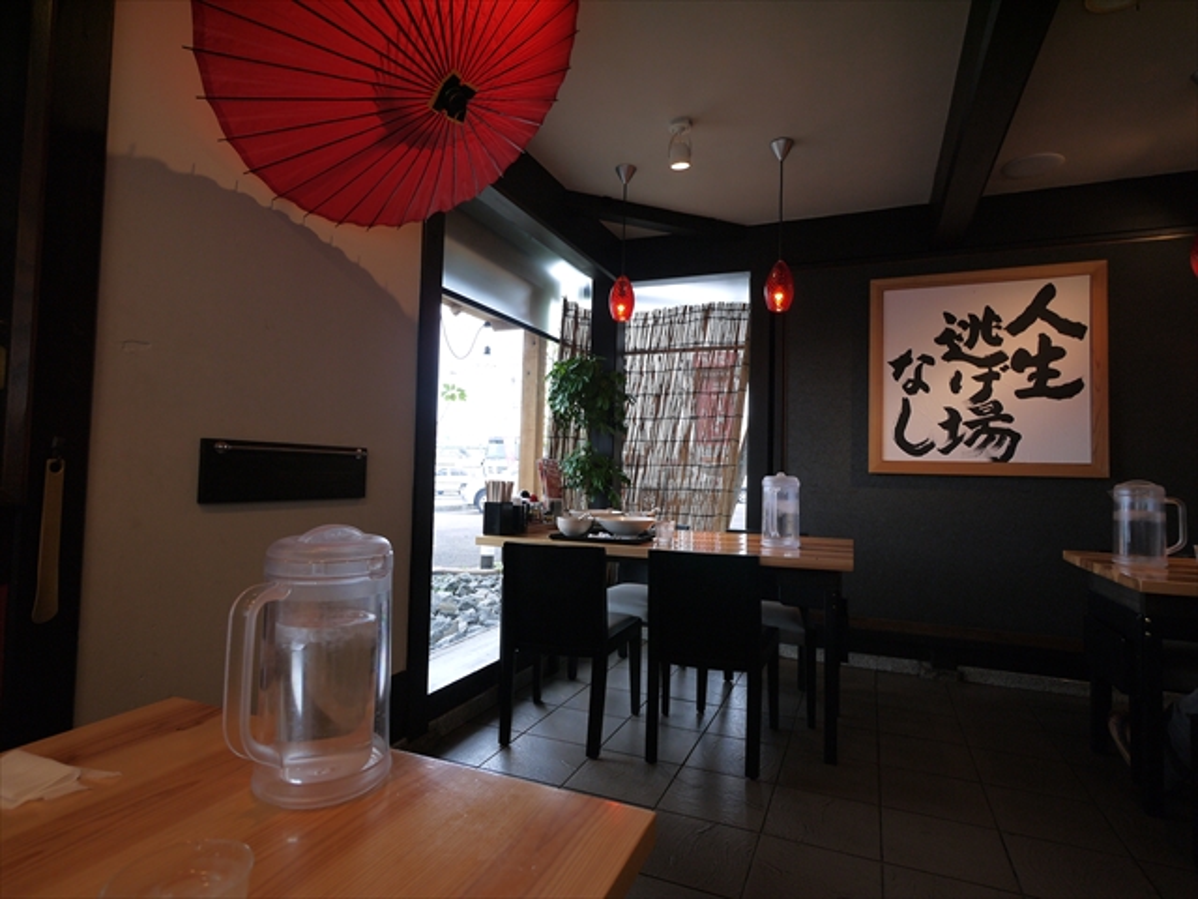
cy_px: 450
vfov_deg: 71.6
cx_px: 599
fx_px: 623
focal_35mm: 18
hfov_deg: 87.8
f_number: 4
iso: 160
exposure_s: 1/80
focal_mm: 9
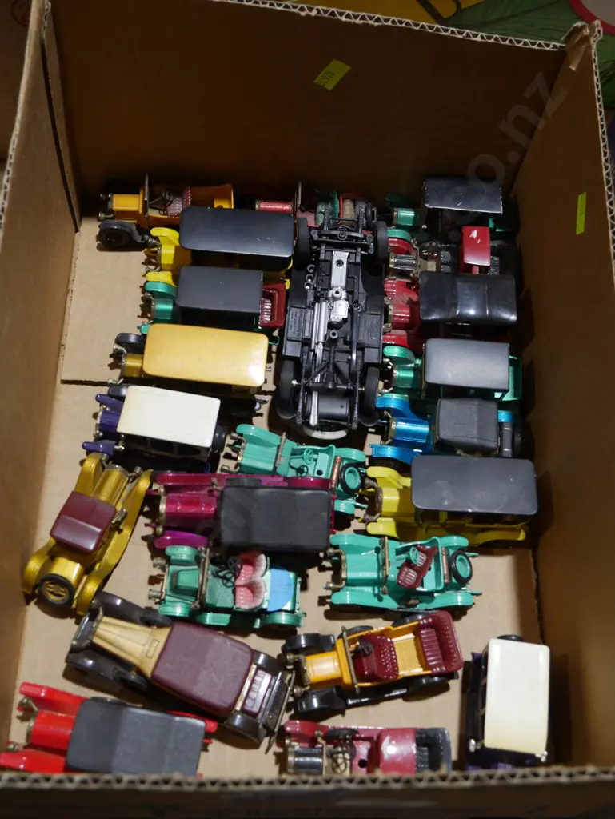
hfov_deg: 36.0
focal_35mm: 40
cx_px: 308
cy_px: 410
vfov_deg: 46.8
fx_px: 947
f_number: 4.5
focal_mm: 20
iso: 320
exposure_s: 1/60
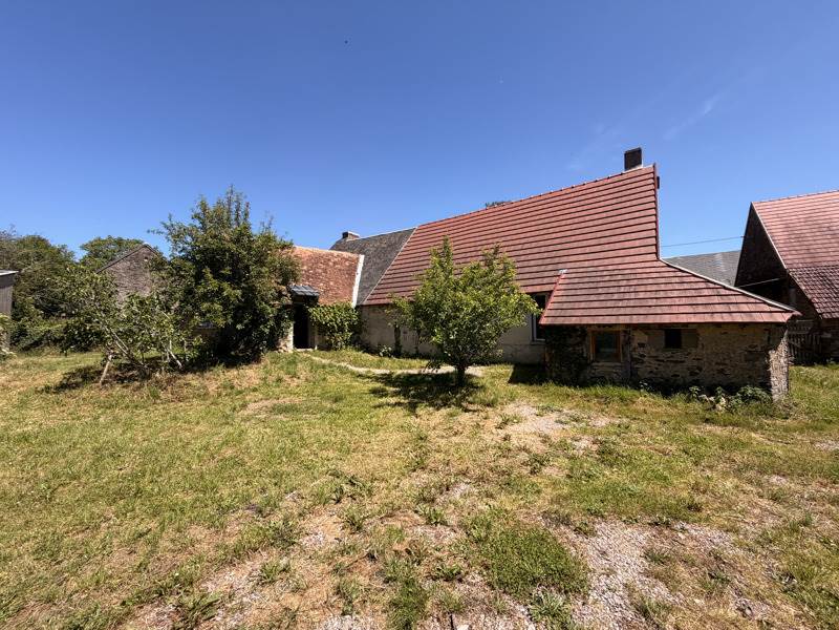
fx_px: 339
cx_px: 420
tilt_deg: +3.6
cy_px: 315
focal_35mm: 14
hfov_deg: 102.1
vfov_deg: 85.7
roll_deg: +1.2
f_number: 2.2
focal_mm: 2.22
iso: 32
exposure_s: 1/770
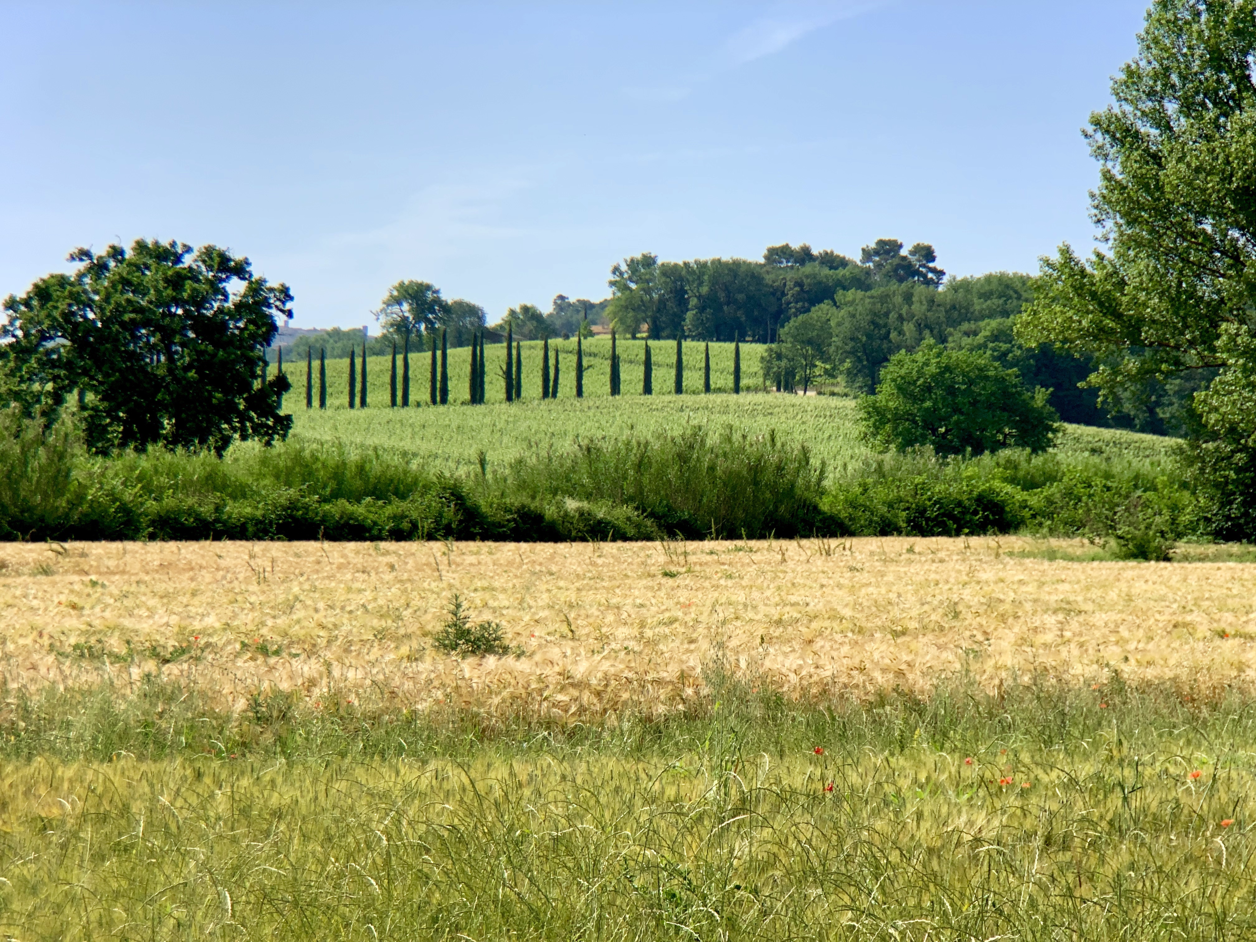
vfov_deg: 28.0
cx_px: 628
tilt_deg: +1.5
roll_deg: -0.5
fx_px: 1887
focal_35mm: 52
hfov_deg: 36.8
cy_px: 471
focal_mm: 6
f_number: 2.4
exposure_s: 1/1089
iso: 16
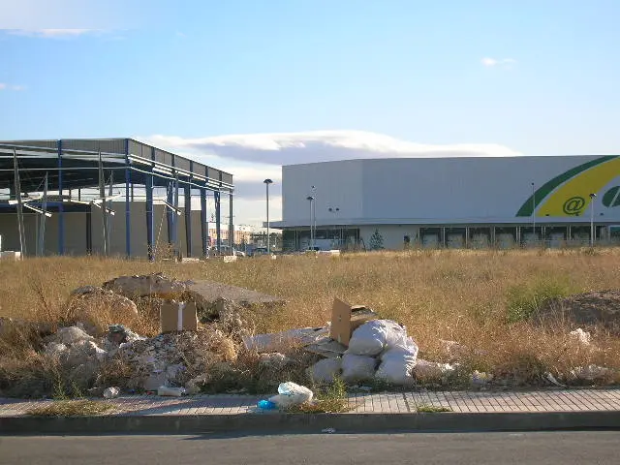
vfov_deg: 18.9
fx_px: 1397
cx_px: 310
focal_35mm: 78
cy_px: 232
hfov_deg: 25.0
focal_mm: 13
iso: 50
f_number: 4.1
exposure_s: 1/377
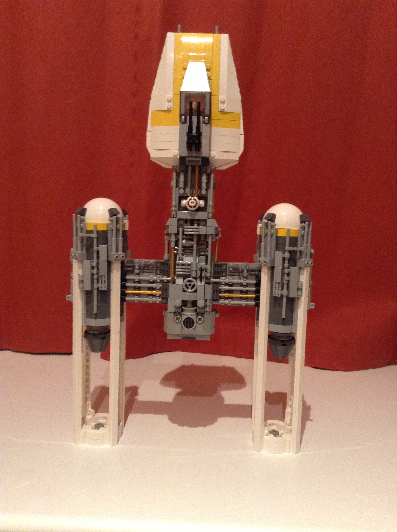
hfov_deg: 42.8
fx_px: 506
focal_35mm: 33
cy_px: 266
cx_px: 198
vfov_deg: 55.4
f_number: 2.4
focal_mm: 3.3
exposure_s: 1/15
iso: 320
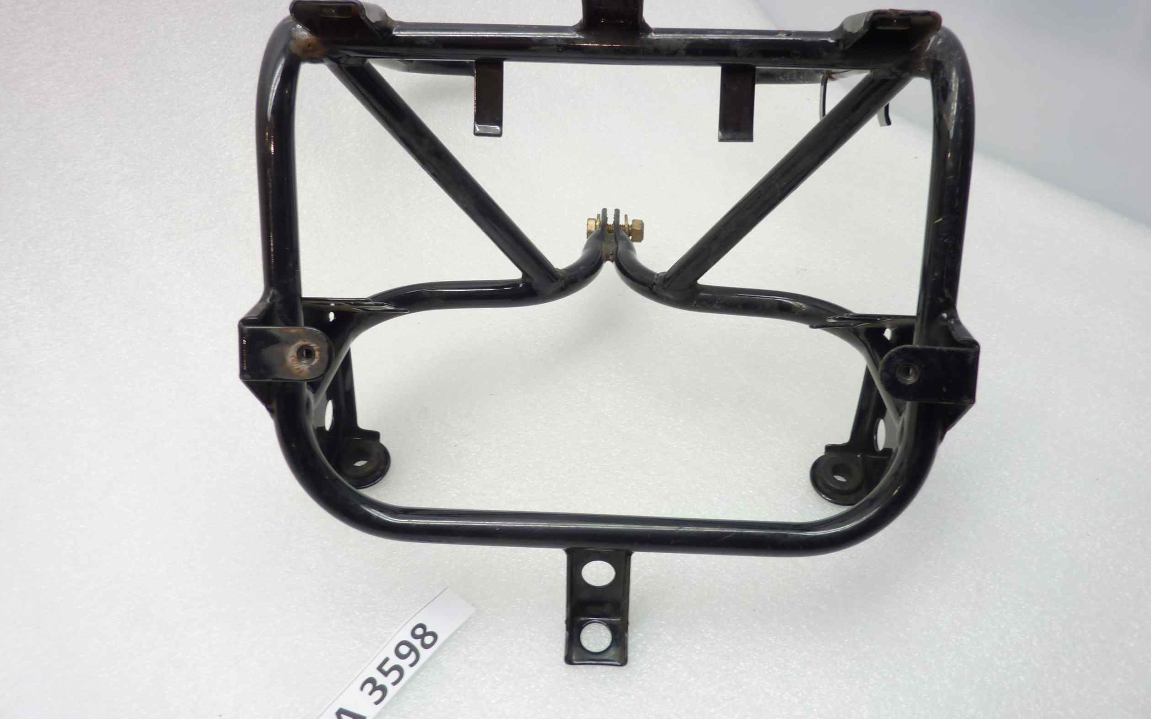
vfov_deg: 45.8
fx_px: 847
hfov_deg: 68.4
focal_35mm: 27
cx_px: 586
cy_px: 297
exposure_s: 1/15
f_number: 3.3
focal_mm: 4.1
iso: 80
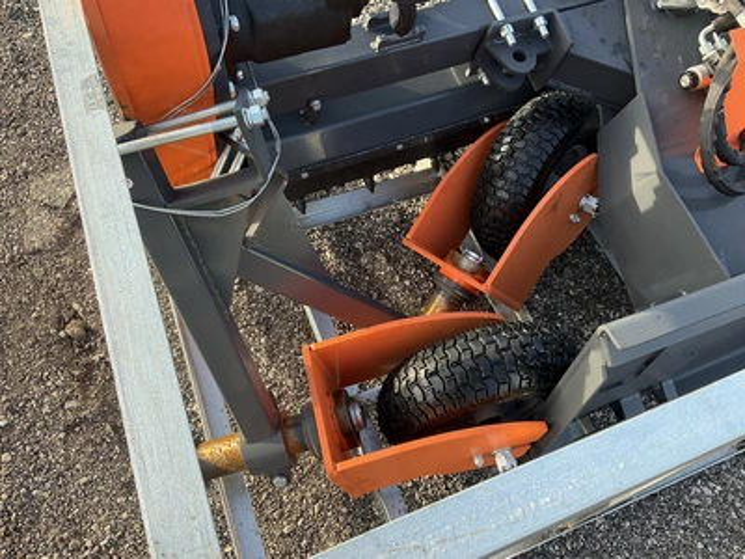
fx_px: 624
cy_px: 280
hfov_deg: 61.7
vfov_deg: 48.2
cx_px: 372
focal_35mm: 29
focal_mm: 3
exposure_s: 1/190
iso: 25
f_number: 1.8
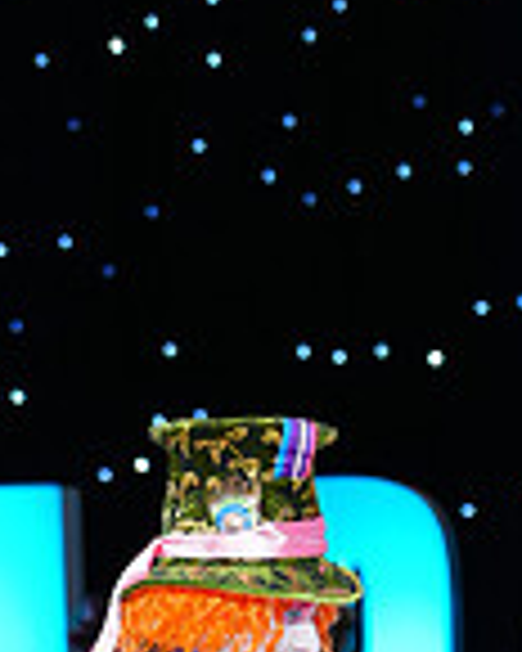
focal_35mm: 395
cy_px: 877
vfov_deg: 4.9
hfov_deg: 3.9
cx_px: 398
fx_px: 7628
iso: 1600
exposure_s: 1/250
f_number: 4
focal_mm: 105
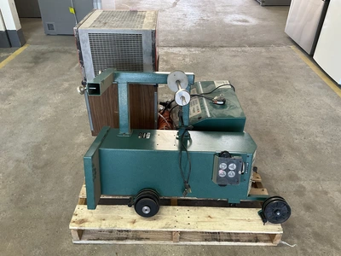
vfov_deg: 48.2
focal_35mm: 29
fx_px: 286
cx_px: 170
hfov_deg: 61.7
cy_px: 128
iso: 125
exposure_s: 1/60
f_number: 1.8
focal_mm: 3
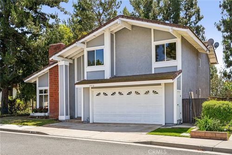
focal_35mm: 36
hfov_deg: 53.1
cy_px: 78
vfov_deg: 36.8
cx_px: 116
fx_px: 232
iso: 100
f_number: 8
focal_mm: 36
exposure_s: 1/200
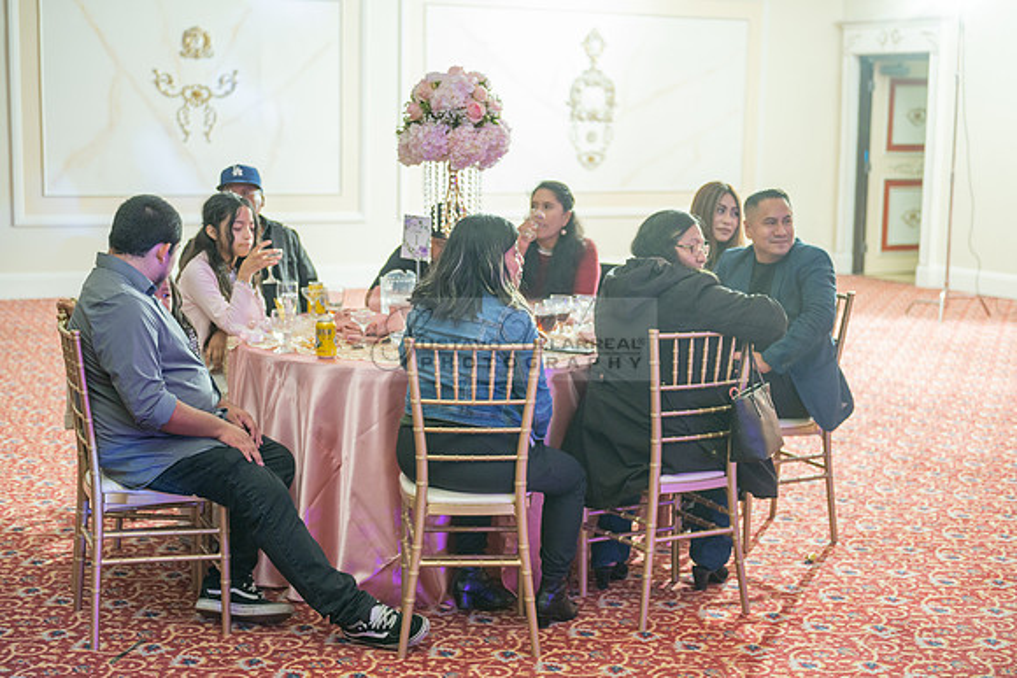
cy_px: 339
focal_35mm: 56
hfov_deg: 35.6
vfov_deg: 24.2
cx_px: 508
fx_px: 1582
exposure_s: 1/100
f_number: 2.8
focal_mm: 56
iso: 400
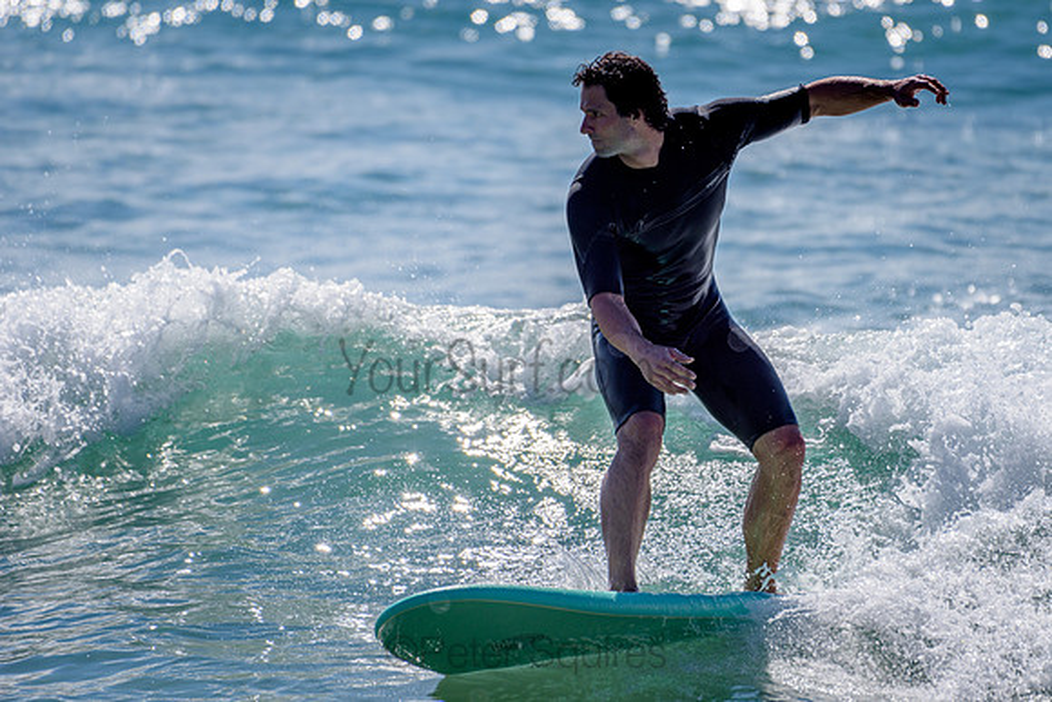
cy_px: 305
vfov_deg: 2.4
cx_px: 595
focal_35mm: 566
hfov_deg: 3.6
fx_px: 16533
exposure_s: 1/2000
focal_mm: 500
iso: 64
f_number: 6.3
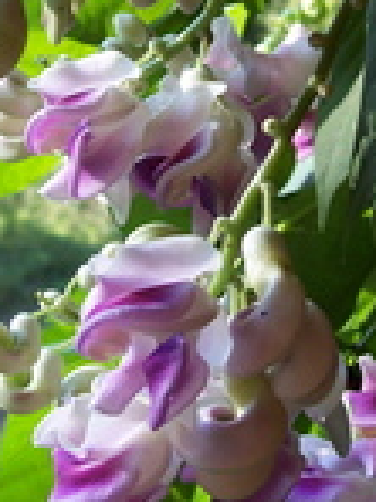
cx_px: 51
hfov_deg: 12.7
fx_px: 1680
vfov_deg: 16.8
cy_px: 71
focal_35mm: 116
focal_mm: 8
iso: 100
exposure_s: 1/90
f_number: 3.4
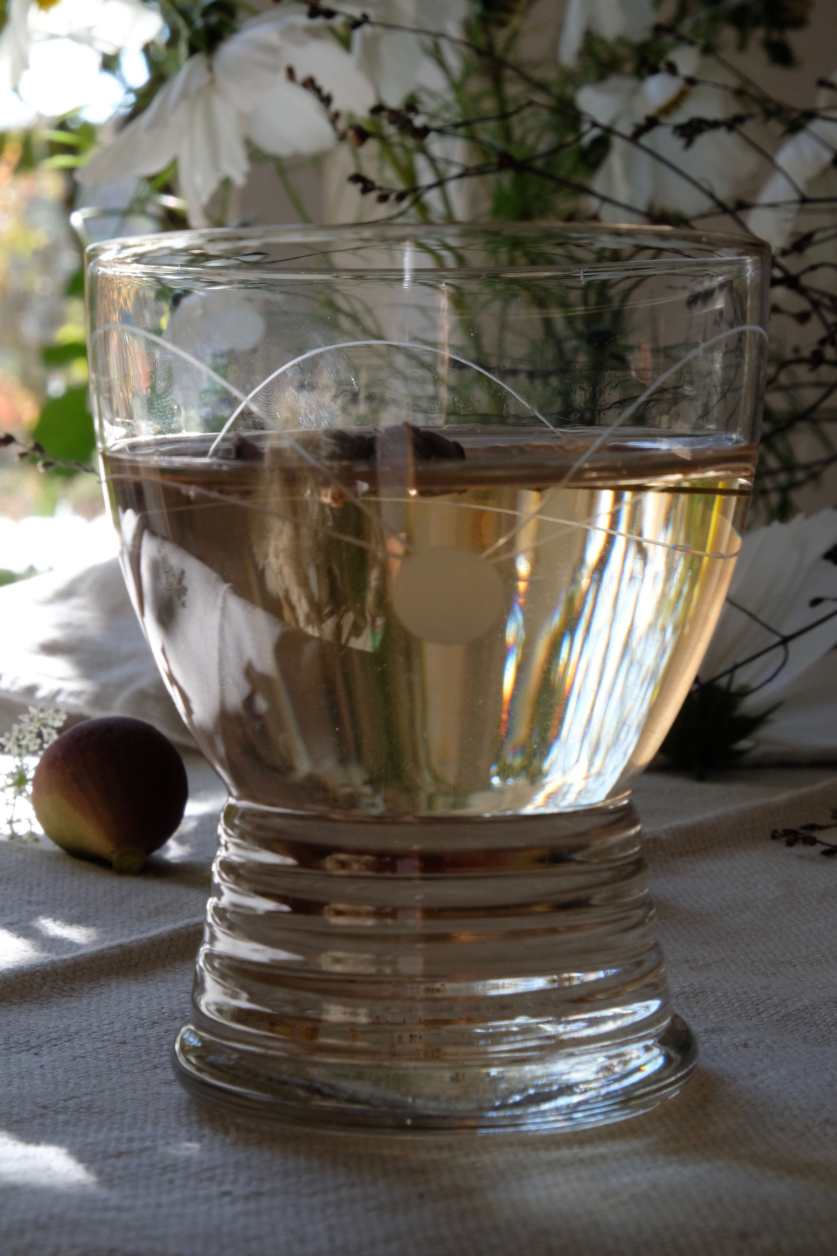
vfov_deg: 25.7
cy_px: 628
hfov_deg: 17.3
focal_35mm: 79
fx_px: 2755
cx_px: 418
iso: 1250
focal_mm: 52.7
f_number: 18
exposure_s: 1/60
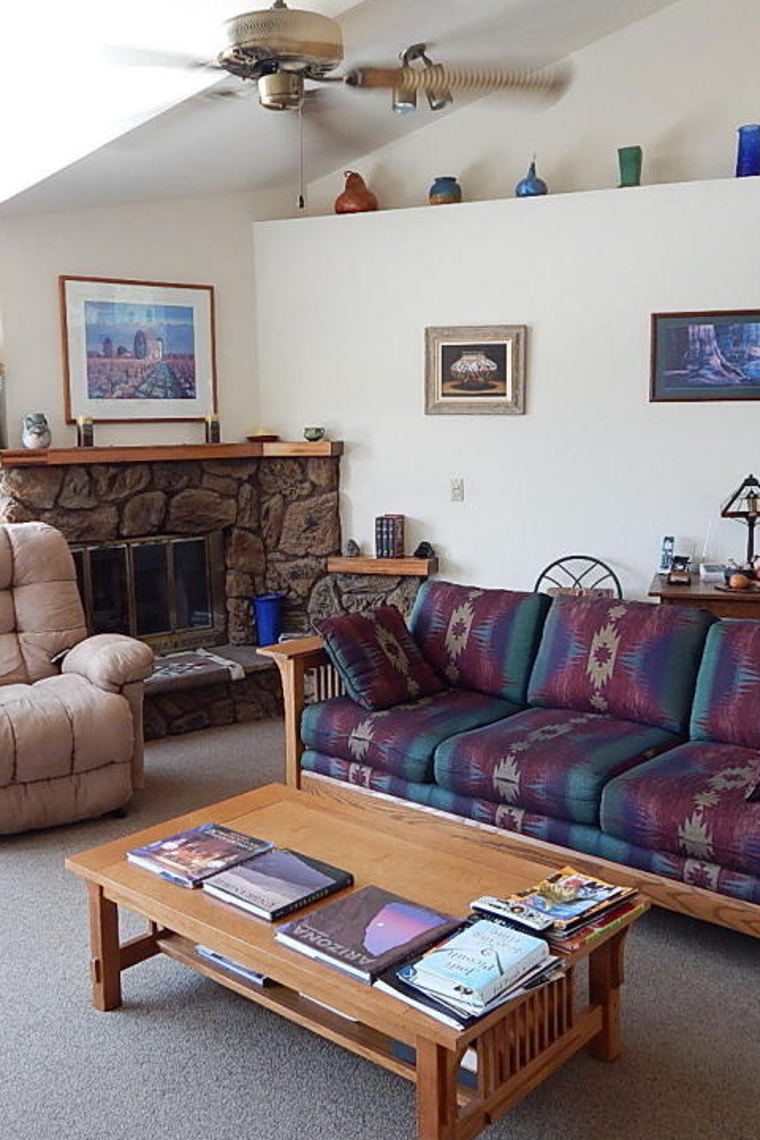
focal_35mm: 34
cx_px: 348
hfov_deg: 38.9
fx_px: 1077
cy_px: 548
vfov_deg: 55.8
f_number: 3
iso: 125
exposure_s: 1/30
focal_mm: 4
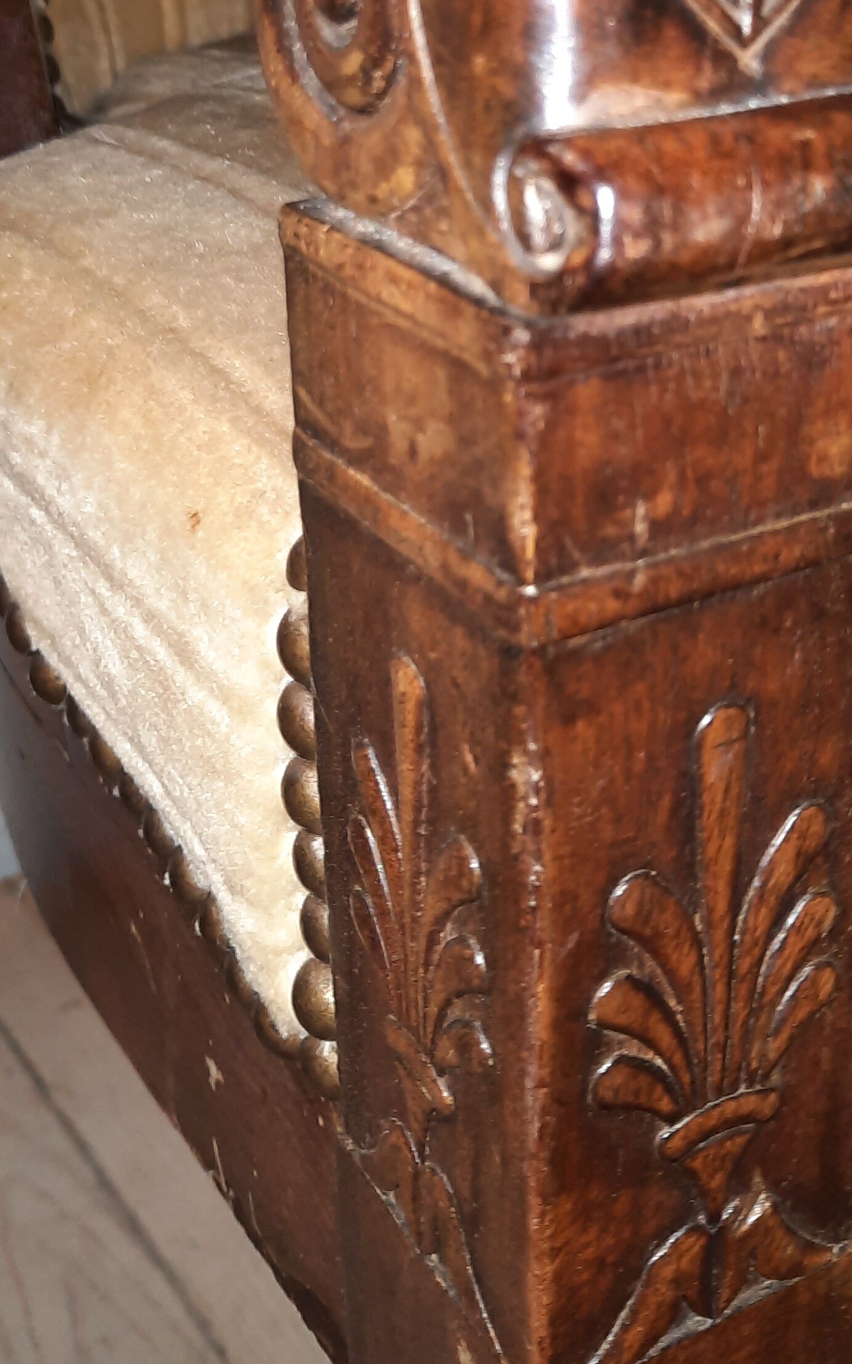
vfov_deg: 40.9
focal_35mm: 48
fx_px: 1783
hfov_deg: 26.8
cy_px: 376
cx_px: 491
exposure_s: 1/50
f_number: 2
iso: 125
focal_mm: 4.6
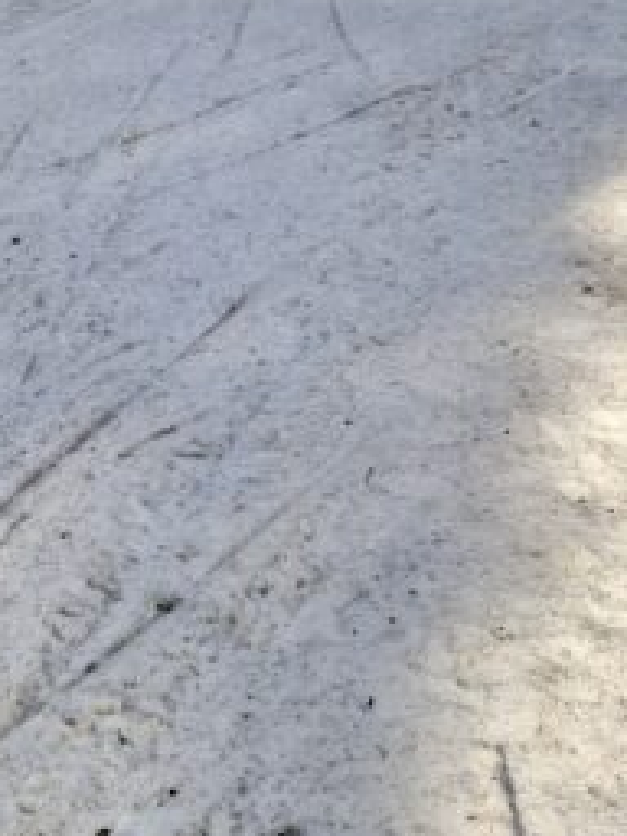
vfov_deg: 24.3
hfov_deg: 20.2
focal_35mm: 72
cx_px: 131
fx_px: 1739
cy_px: -186
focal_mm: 5.54
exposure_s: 1/372
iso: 50
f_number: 1.8
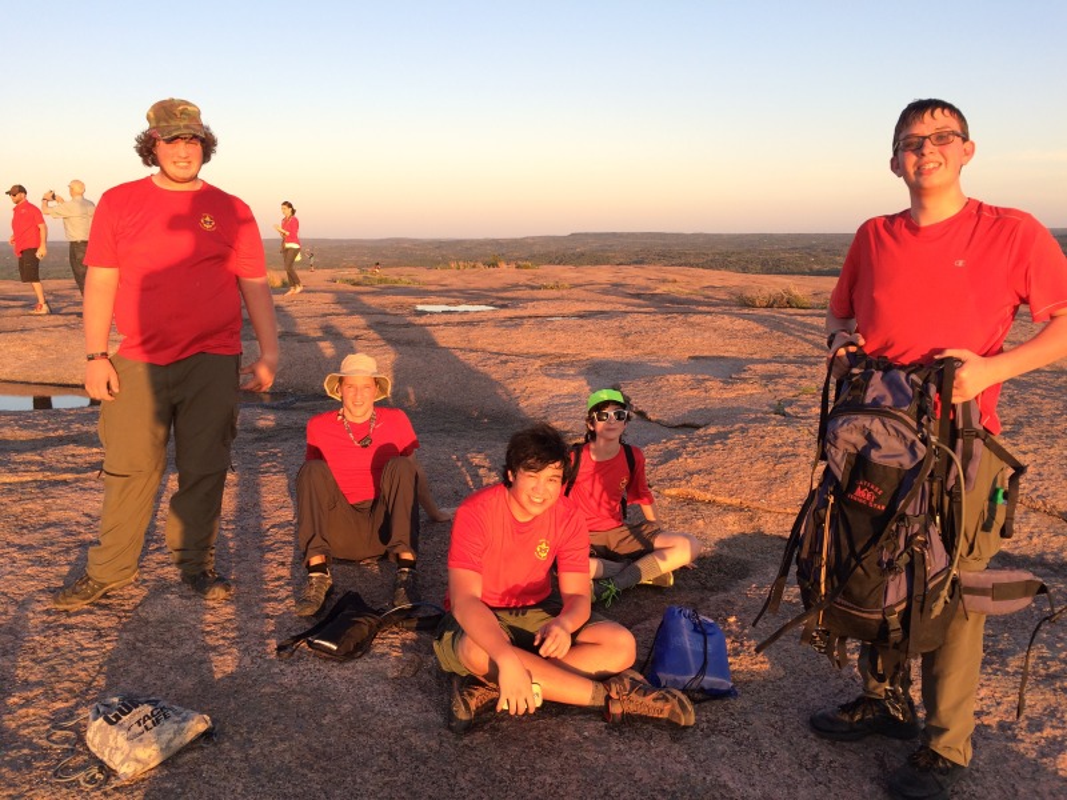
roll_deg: +1.1
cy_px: 400
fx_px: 894
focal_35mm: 29
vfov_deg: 48.2
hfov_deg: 61.7
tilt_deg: -11.2
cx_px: 534
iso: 32
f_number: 2.2
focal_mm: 4.15
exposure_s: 1/236
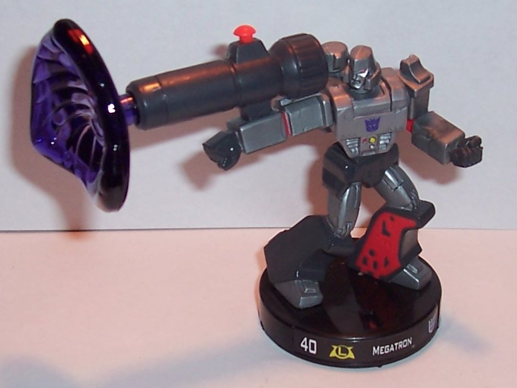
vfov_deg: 41.8
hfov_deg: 53.9
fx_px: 508
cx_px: 258
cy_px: 194
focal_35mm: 34
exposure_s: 1/60
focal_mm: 5.6
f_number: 2.7
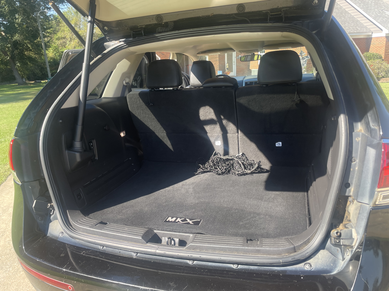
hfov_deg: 67.3
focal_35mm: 26
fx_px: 292
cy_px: 146
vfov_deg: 53.1
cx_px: 194
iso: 32
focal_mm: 4.2
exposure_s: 1/355
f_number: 1.6
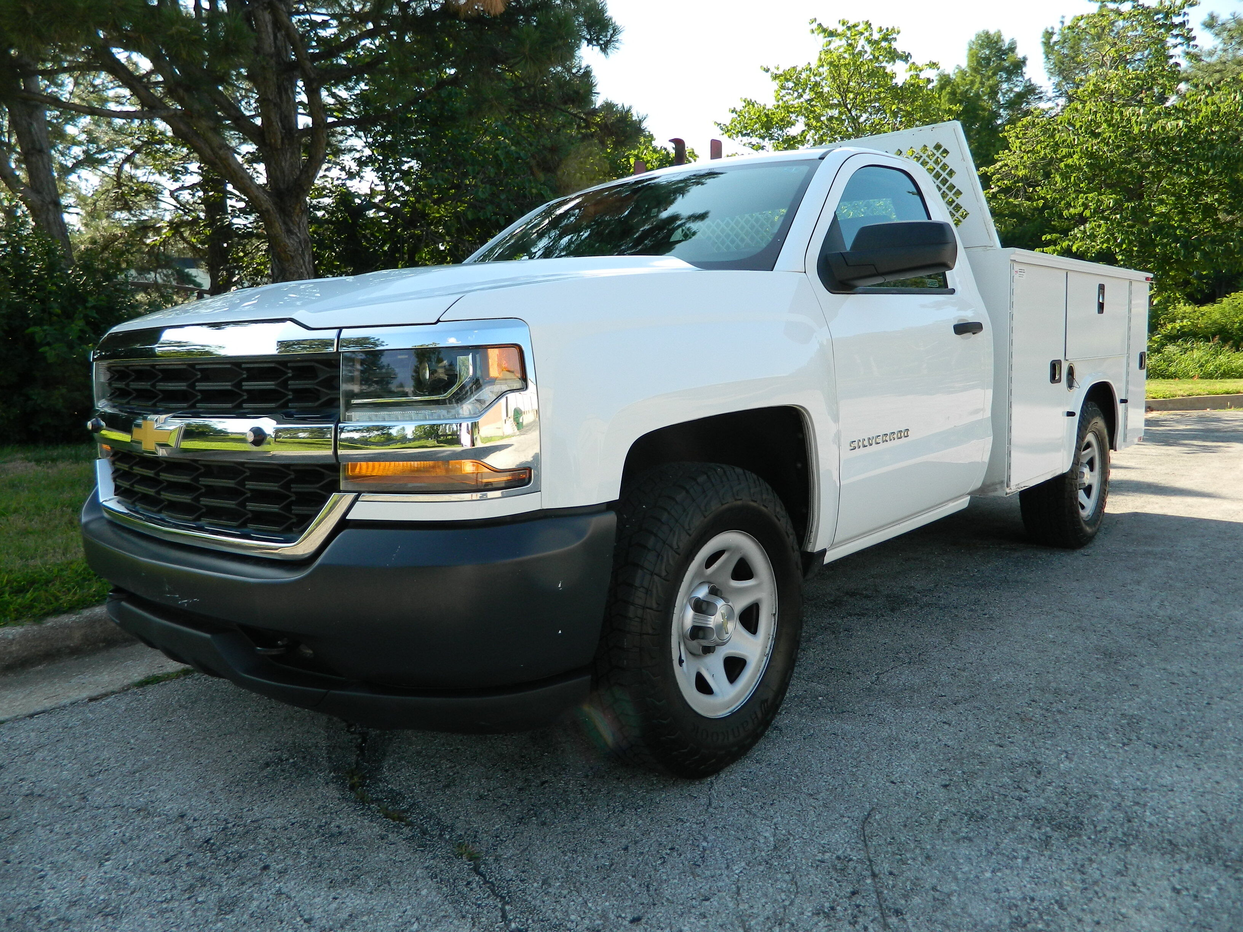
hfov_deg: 69.4
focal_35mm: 25
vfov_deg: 54.9
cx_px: 622
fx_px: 898
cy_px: 466
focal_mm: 4.5
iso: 80
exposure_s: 1/320
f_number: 3.1
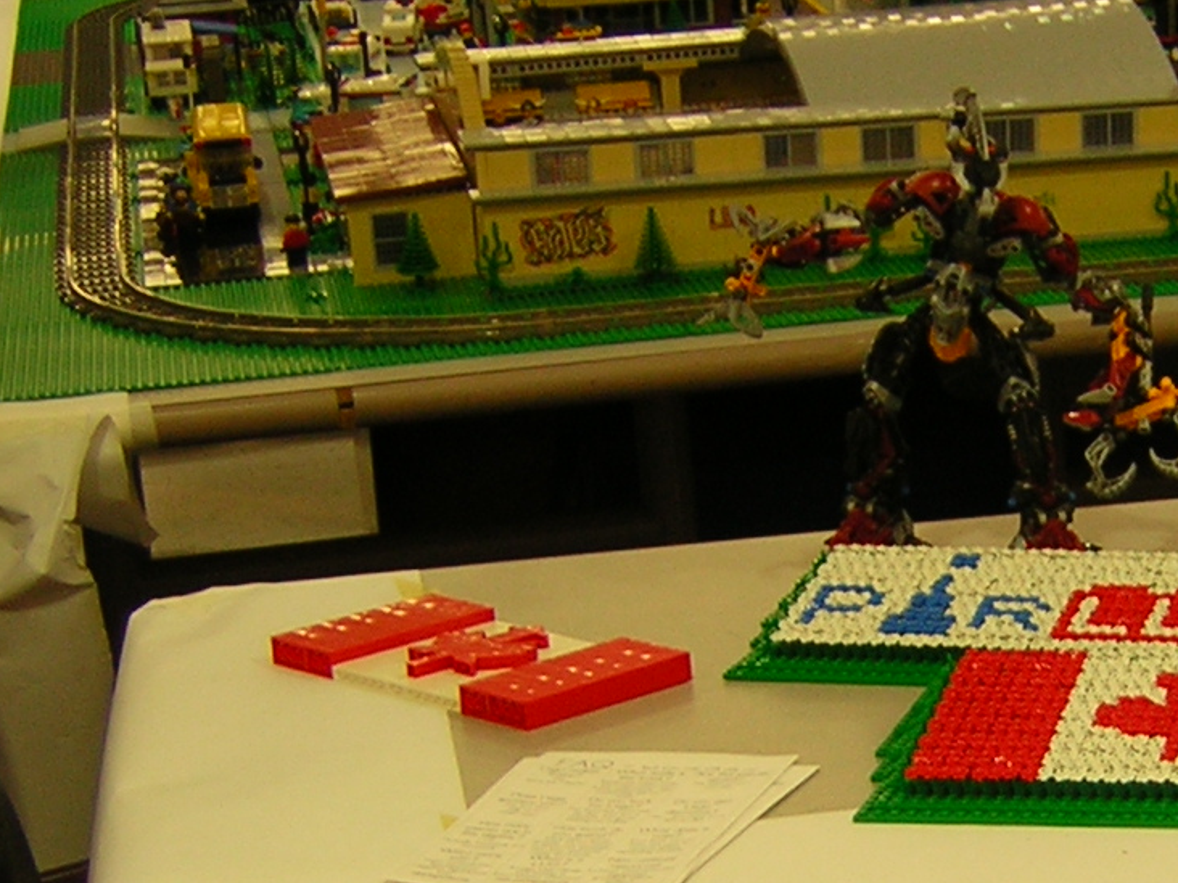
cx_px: 1217
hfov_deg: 16.3
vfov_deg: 12.5
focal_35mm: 118
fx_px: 4016
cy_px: 746
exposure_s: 1/11
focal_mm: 7.1
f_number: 3.2
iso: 50
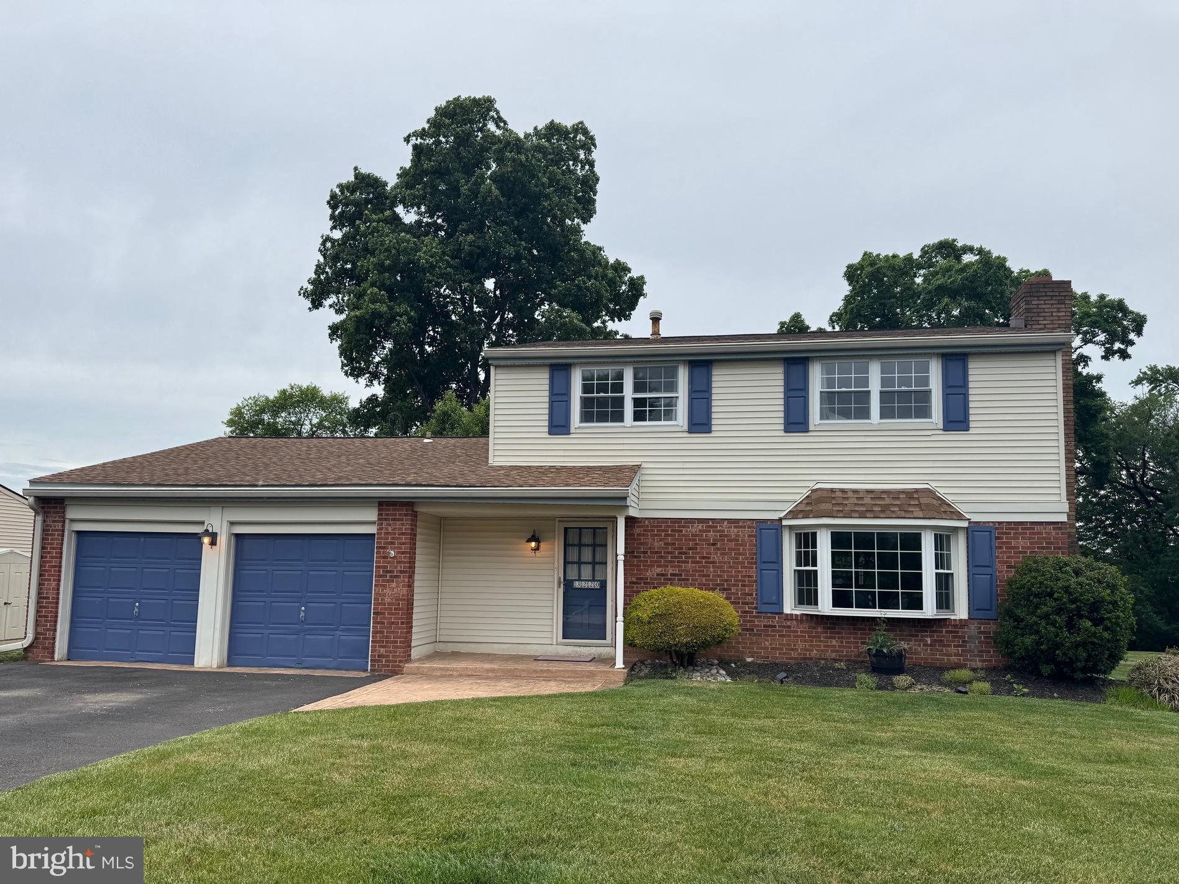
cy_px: 442
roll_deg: +0.4
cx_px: 590
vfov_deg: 56.8
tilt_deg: +5.5
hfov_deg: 71.6
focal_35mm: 24
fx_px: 817
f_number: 1.78
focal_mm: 6.76
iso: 80
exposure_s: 1/995
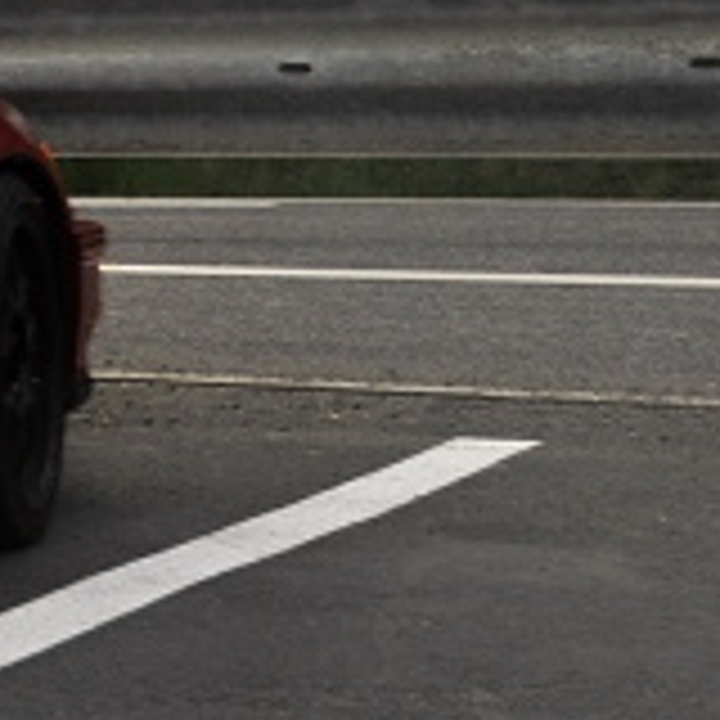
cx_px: -1408
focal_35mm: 143
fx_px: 3365
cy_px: 14
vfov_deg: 12.1
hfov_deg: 9.6
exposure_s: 1/200
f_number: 7.1
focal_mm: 18
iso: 200
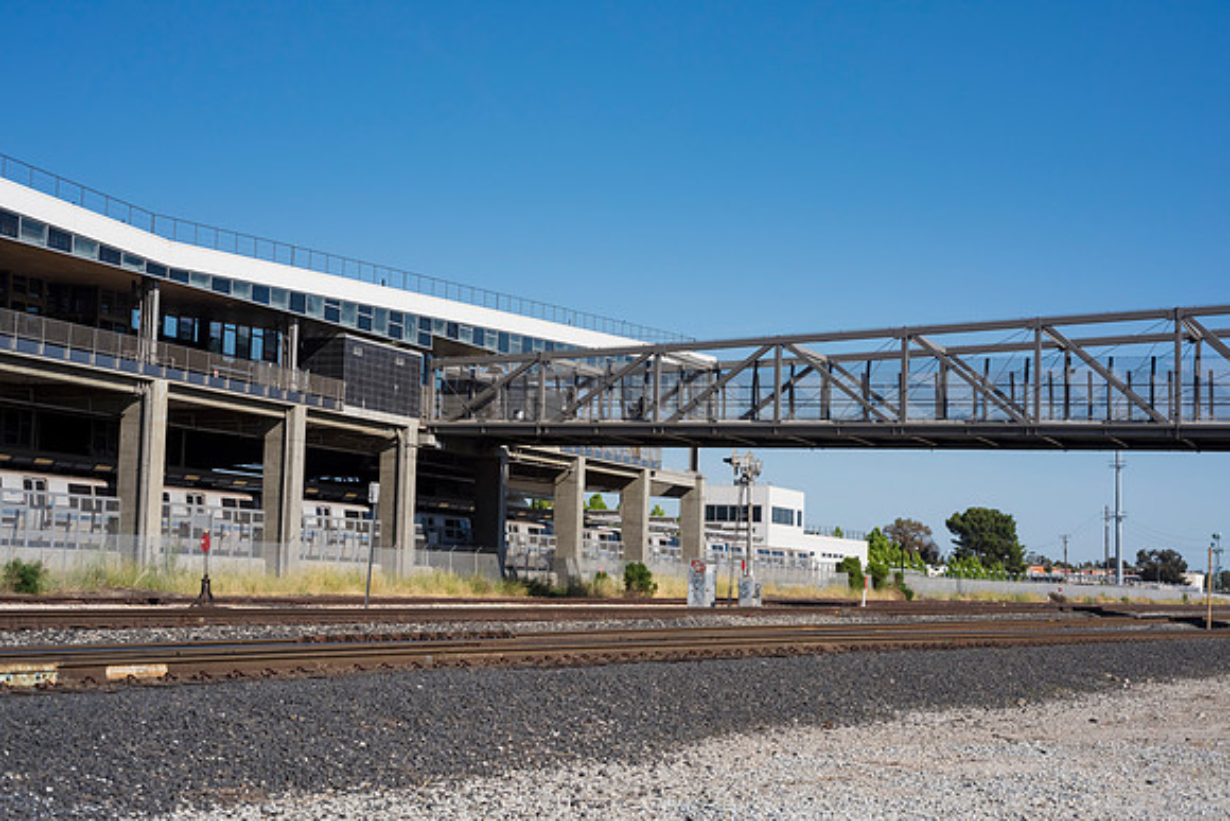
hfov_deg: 33.4
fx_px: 2050
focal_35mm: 60
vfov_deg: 22.6
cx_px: 615
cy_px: 410
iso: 400
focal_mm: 60
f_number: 8
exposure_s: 1/2000
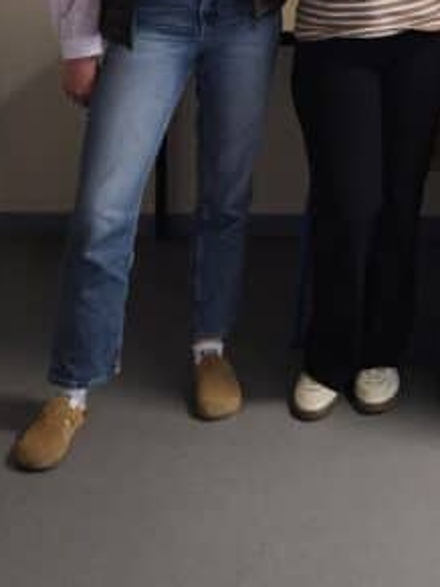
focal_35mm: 81
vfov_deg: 22.0
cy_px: -151
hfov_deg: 17.3
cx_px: 543
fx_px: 1374
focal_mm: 5.4
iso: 500
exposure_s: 1/100
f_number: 1.8
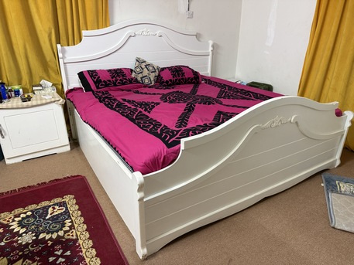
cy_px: 132
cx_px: 177
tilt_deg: -21.5
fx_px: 246
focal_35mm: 24
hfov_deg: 71.6
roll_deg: -0.1
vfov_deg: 56.8
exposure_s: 1/60
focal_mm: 6.76
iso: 320
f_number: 1.78
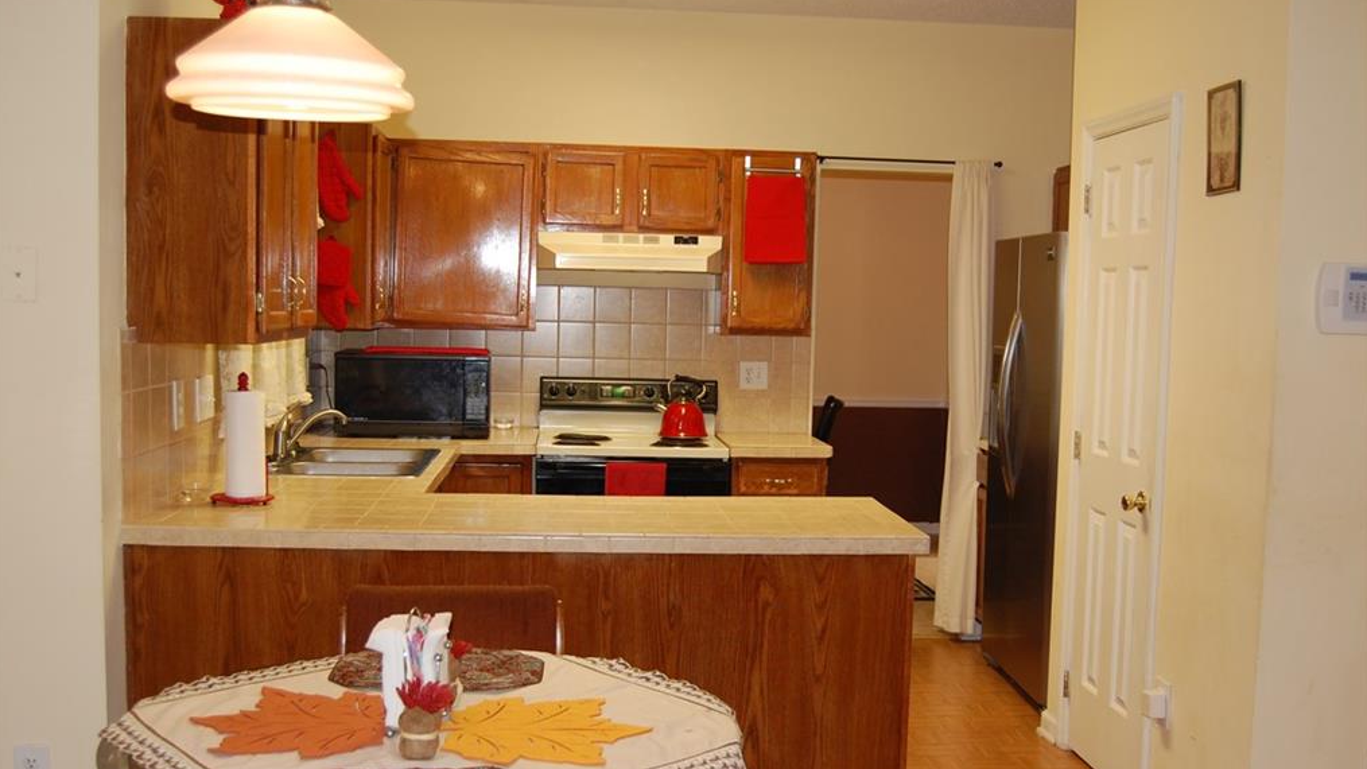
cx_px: 681
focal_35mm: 38
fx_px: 1377
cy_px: 420
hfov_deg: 52.8
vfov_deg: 31.2
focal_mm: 24
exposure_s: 1/60
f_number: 4
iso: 400
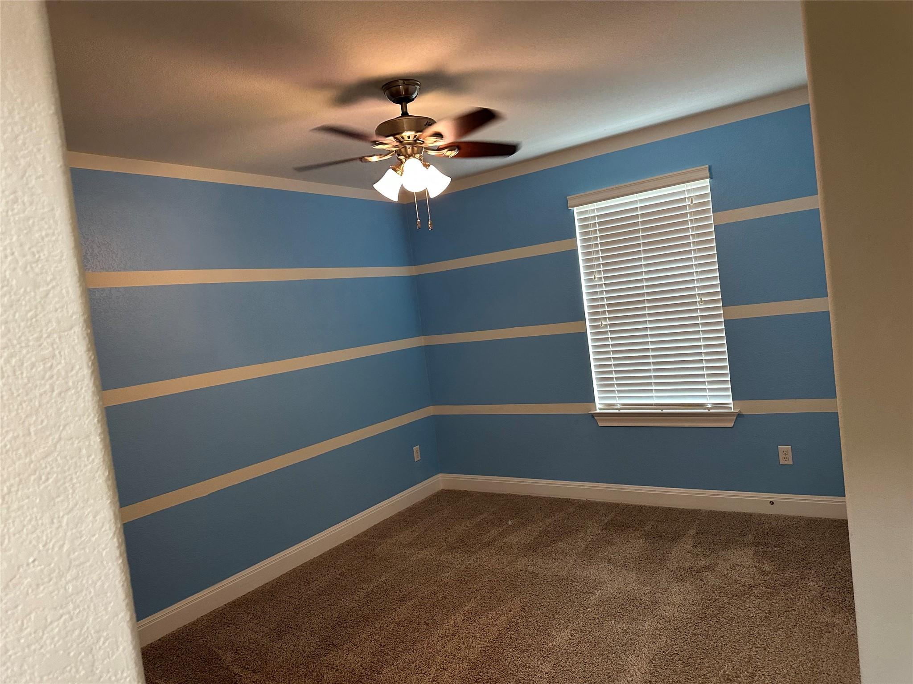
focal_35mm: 24
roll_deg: +6.9
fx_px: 633
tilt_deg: -2.3
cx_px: 456
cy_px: 342
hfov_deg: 71.6
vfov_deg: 56.8
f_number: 1.78
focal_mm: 6.86
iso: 400
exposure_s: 1/60
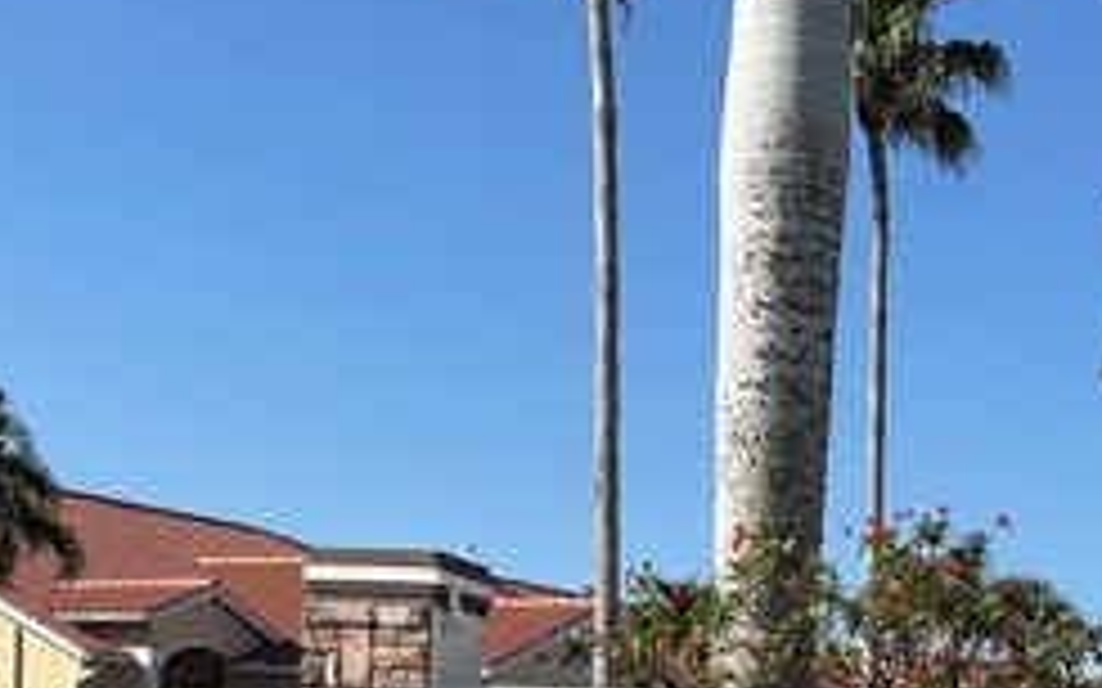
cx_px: 814
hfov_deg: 27.2
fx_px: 2252
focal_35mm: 75
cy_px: 929
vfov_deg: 16.3
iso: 50
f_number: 1.6
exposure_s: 1/3831
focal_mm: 5.96
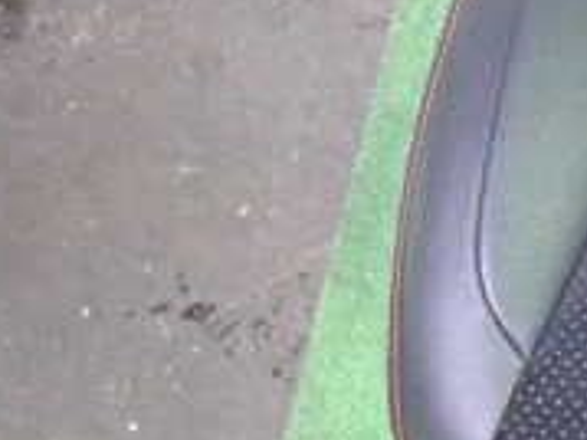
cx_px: 941
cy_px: 92
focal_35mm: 84
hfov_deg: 19.5
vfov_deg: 17.4
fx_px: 1423
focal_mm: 4.5
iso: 800
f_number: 2
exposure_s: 1/20
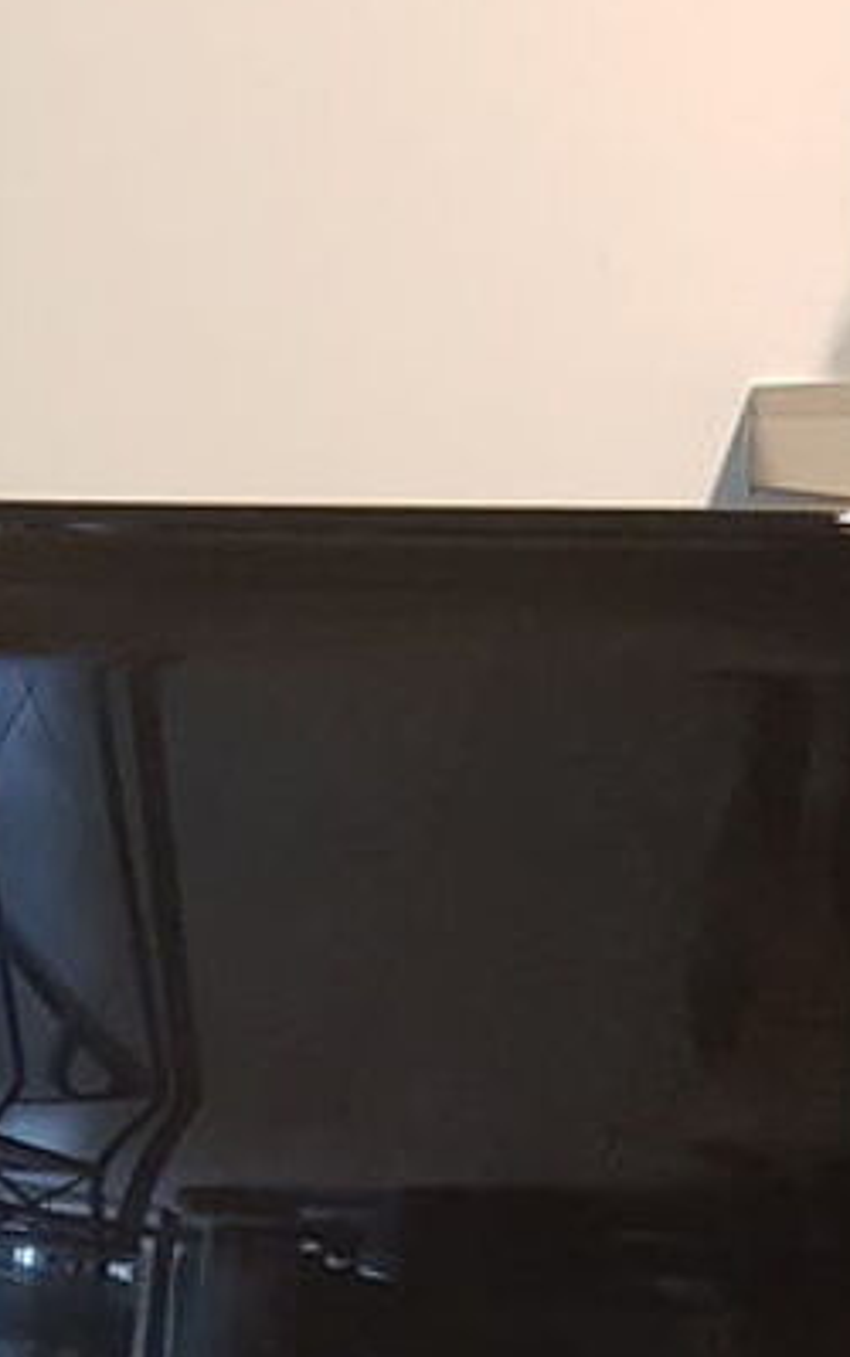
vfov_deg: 19.6
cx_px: 146
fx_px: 3404
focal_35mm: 92
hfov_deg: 14.1
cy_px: 2029
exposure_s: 1/33
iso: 200
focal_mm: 4.2
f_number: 1.7
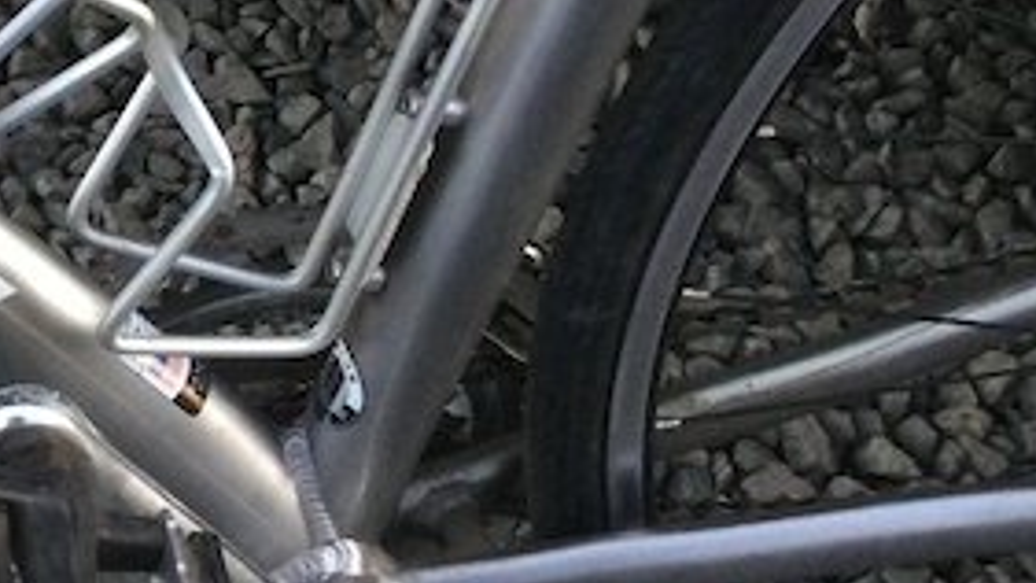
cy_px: 41
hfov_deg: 20.3
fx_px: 2637
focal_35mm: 96
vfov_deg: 12.5
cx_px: -317
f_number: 2.4
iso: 64
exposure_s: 1/30
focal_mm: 3.3
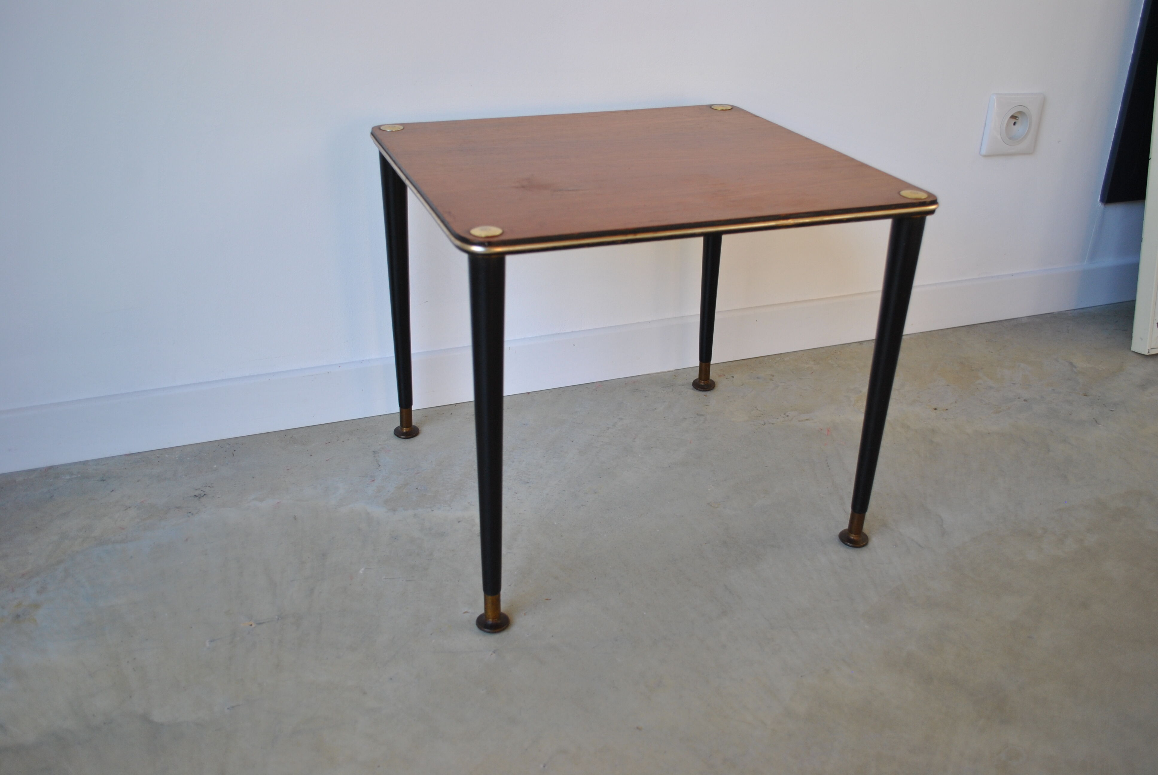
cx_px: 579
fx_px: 1063
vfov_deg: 40.1
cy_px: 388
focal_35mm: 33
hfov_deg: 57.2
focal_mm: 22
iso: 200
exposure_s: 1/80
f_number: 4.5
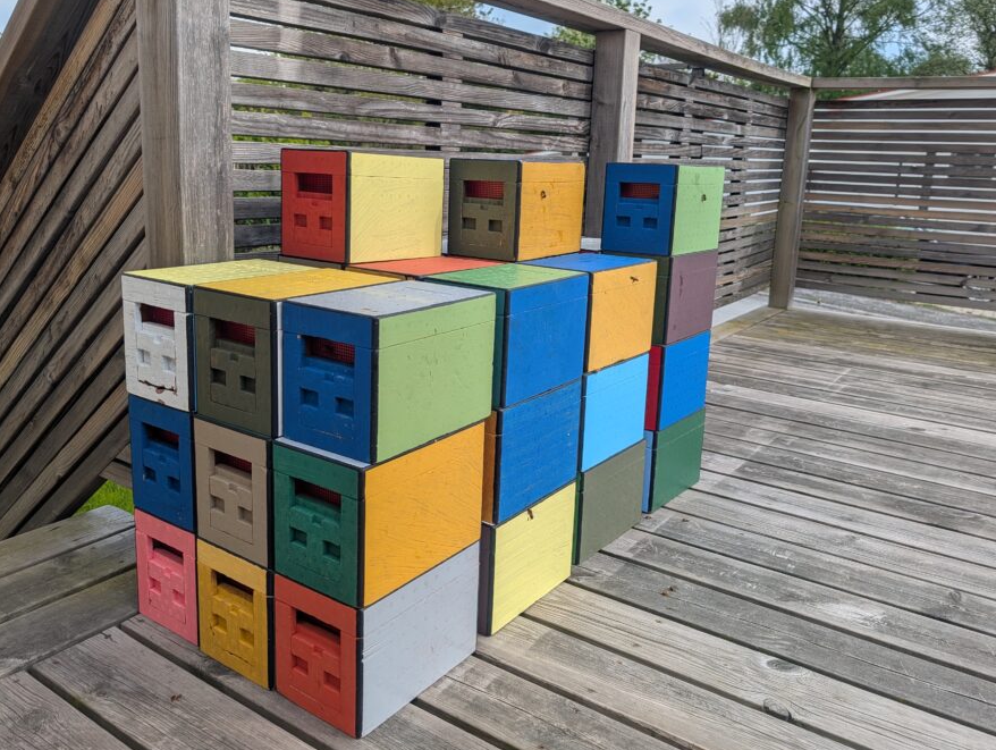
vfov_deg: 49.7
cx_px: 470
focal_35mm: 28
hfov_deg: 63.3
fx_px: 807
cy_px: 323
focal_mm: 6.9
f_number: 1.68
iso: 19
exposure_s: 1/1143
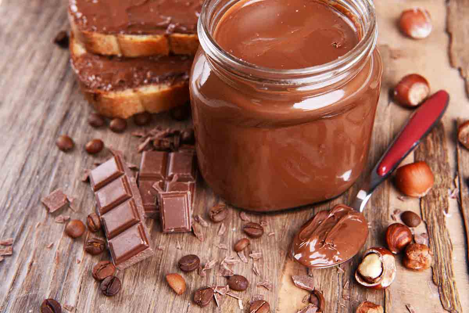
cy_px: 156
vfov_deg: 24.2
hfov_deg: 35.6
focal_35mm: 56
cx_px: 234
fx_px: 729
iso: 125
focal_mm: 56
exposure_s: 1/125
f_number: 9
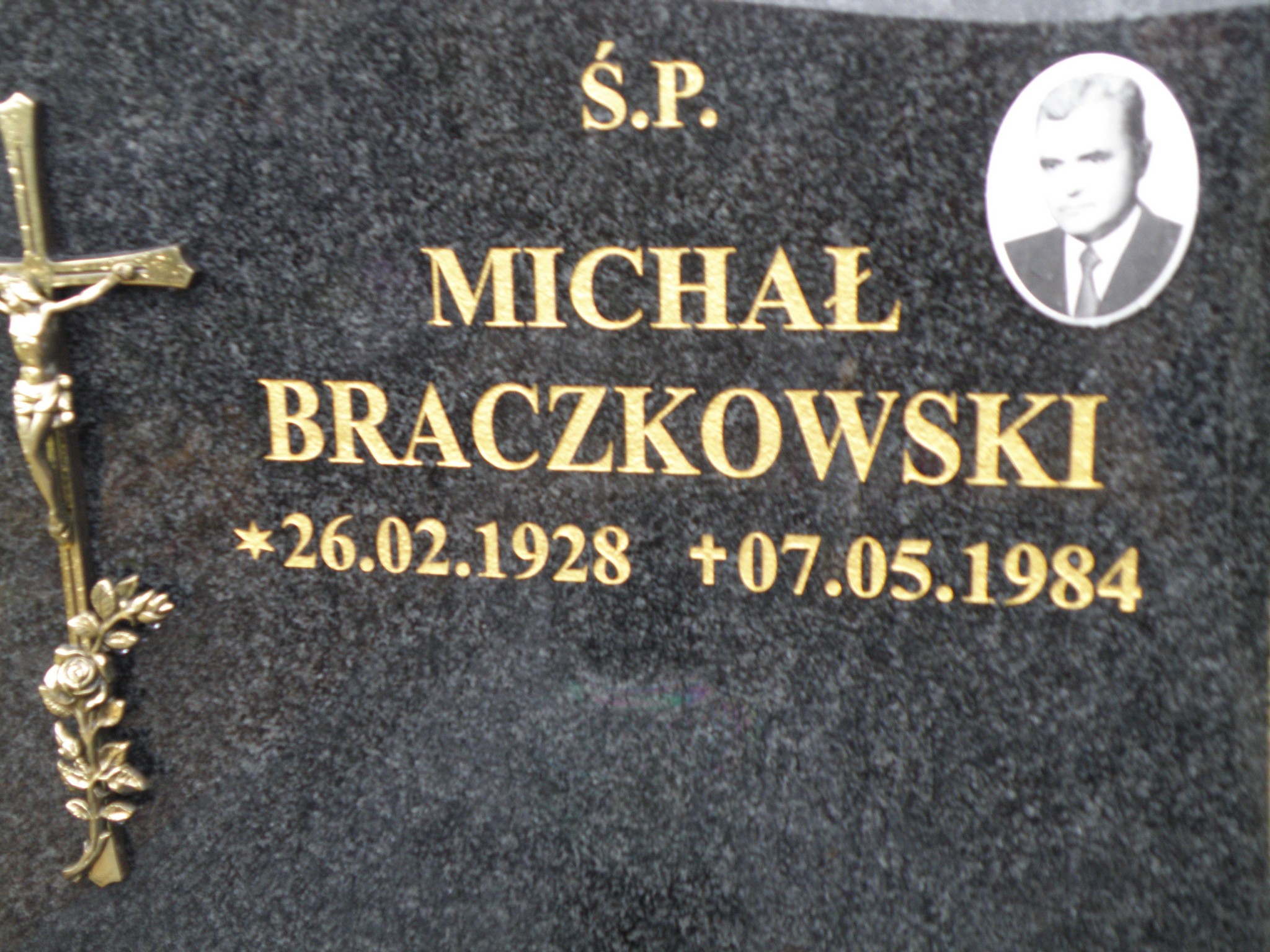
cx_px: 635
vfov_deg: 32.2
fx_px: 1651
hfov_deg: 42.1
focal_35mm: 45
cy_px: 476
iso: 125
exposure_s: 1/40
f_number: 3.4
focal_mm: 8.06
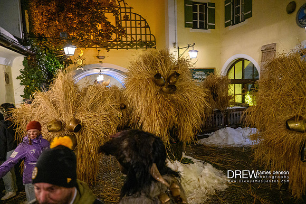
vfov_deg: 53.1
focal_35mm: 24
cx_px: 153
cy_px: 102
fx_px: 204
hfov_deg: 73.8
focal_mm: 24
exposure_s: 1/60
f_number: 2.8
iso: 14400
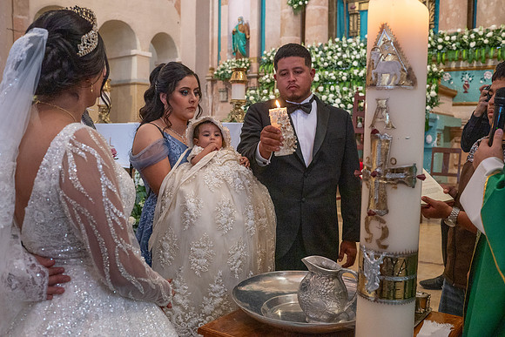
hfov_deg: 54.4
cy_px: 168
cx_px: 252
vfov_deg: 37.9
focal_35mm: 35
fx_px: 491
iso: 2500
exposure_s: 1/100
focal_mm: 35
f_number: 5
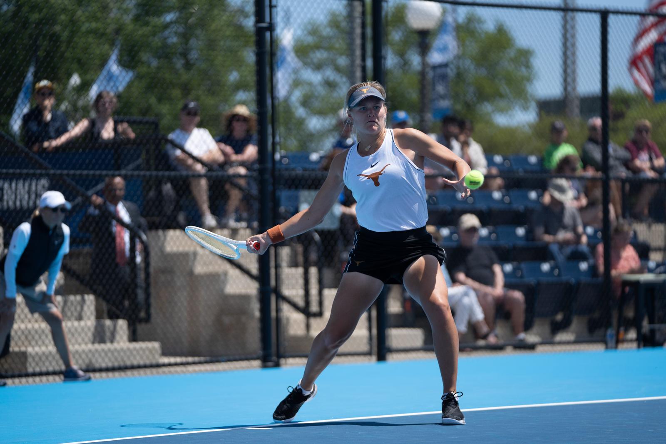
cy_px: 222
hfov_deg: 13.6
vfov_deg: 9.1
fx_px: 2794
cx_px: 333
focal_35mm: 151
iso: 320
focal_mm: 151
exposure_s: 1/6400
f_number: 2.8
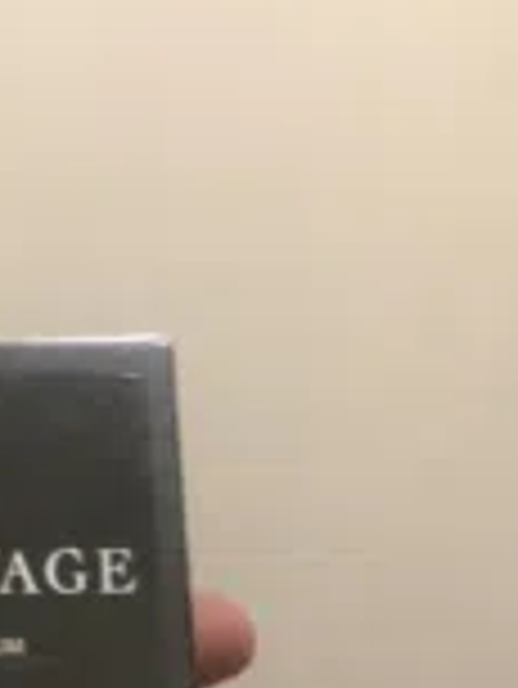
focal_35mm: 73
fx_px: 1454
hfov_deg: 19.5
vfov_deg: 24.9
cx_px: -23
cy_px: 746
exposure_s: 1/11
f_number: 1.8
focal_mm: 4
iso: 100
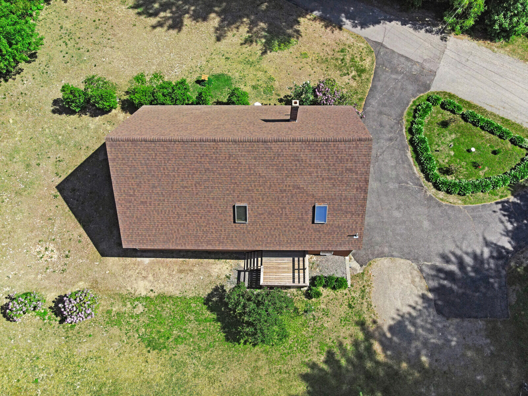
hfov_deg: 71.6
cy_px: 198
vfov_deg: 56.8
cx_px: 264
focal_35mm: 24
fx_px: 366
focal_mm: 4.5
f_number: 2.8
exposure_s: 1/1600
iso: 200
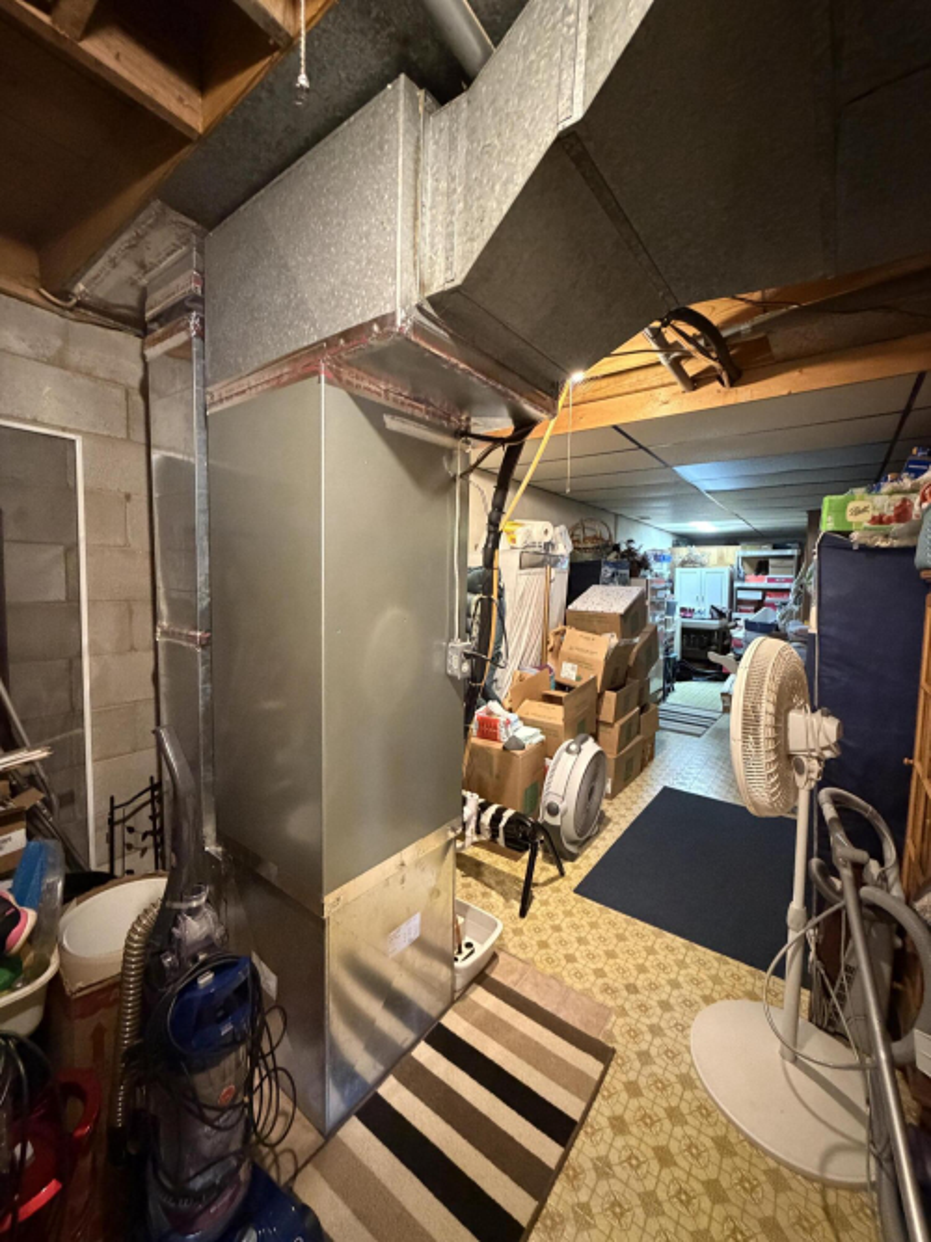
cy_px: 621
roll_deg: -0.8
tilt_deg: -3.8
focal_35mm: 14
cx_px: 466
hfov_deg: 85.7
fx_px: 502
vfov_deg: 102.1
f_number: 2.2
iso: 1000
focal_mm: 2.22
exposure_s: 1/40
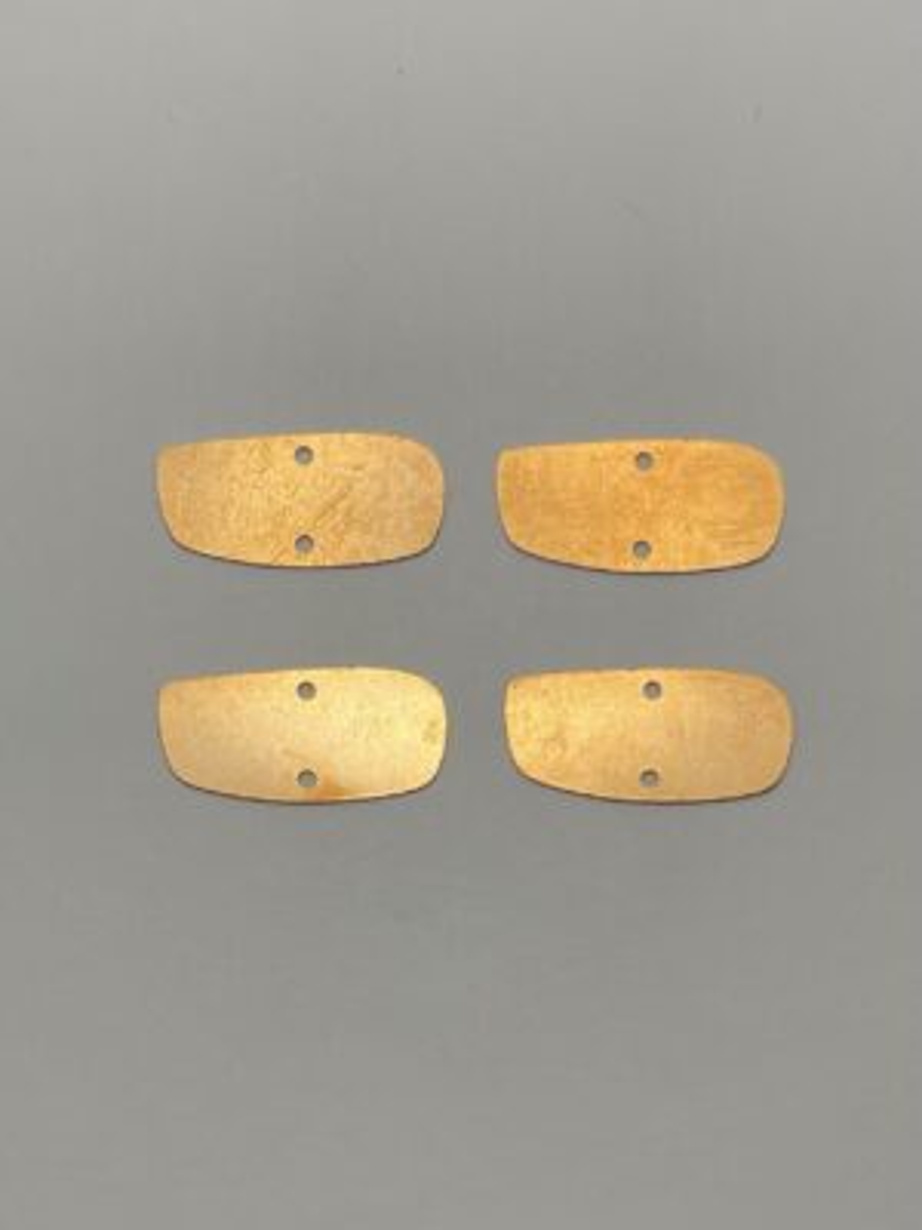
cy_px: 615
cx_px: 461
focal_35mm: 25
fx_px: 888
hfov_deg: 54.9
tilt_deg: -86.6
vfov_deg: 69.4
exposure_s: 1/476
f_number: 1.6
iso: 32
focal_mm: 5.1
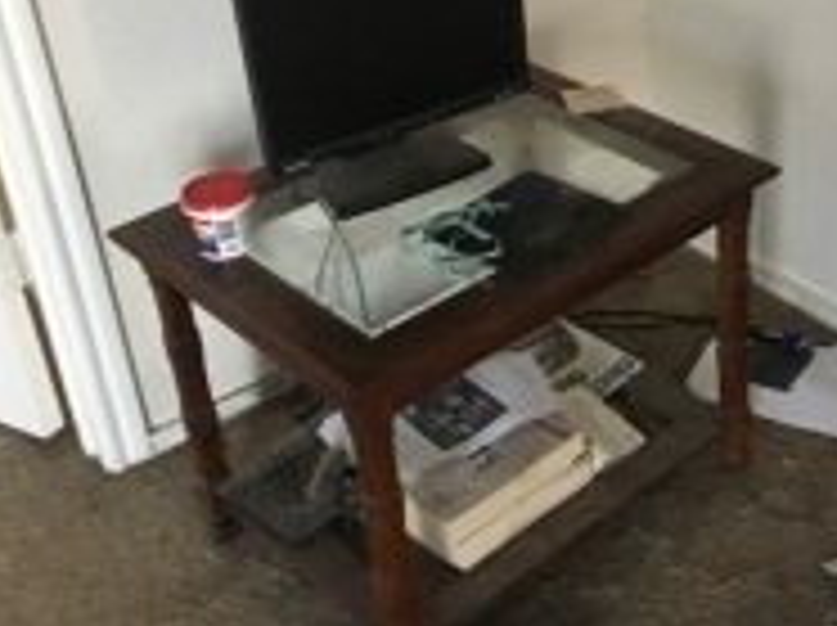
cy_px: 171
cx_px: 670
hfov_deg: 32.9
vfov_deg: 25.4
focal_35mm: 57
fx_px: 1376
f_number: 2.2
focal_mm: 4.15
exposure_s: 1/15
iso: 250
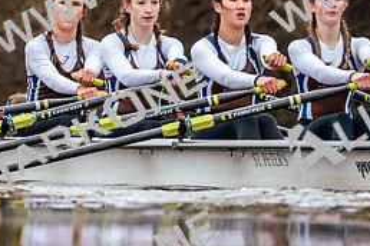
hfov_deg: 1.6
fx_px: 12928
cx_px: 165
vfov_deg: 1.1
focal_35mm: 1258
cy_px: 56
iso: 2000
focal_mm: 559
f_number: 6.3
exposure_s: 1/2000
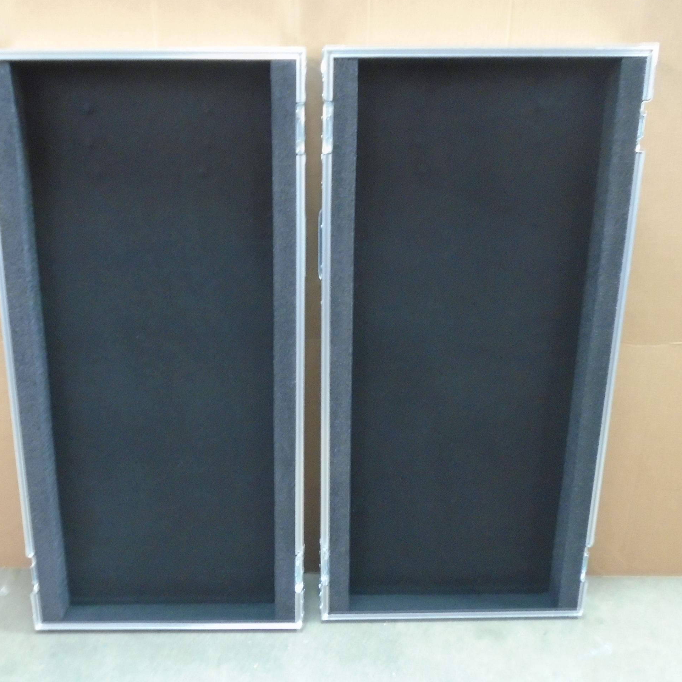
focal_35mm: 31
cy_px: 340
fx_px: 691
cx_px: 294
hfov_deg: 52.4
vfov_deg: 52.5
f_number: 3.2
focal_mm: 4.6
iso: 400
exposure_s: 1/4
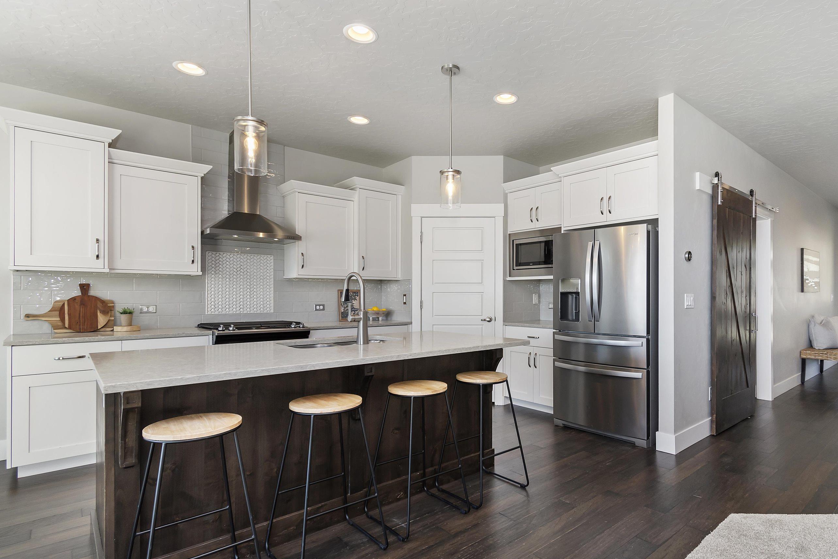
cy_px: 287
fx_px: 419
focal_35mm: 18
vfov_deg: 67.4
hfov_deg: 89.3
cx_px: 486
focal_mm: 10
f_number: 6.3
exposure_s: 1/30
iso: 320
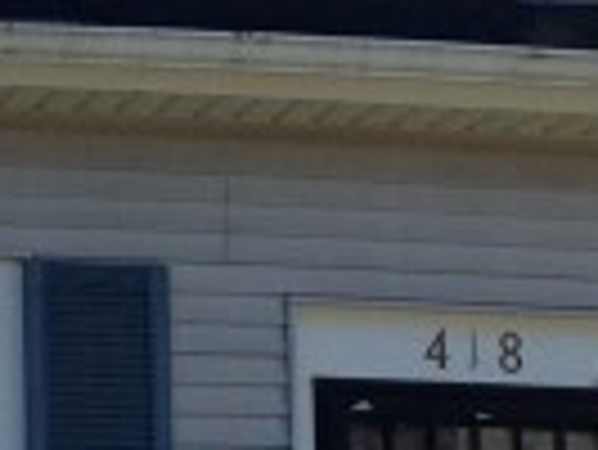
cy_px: 279
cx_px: -202
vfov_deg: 5.9
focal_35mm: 254
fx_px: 4392
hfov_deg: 7.7
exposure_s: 1/521
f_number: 2.4
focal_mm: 4.13
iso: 50
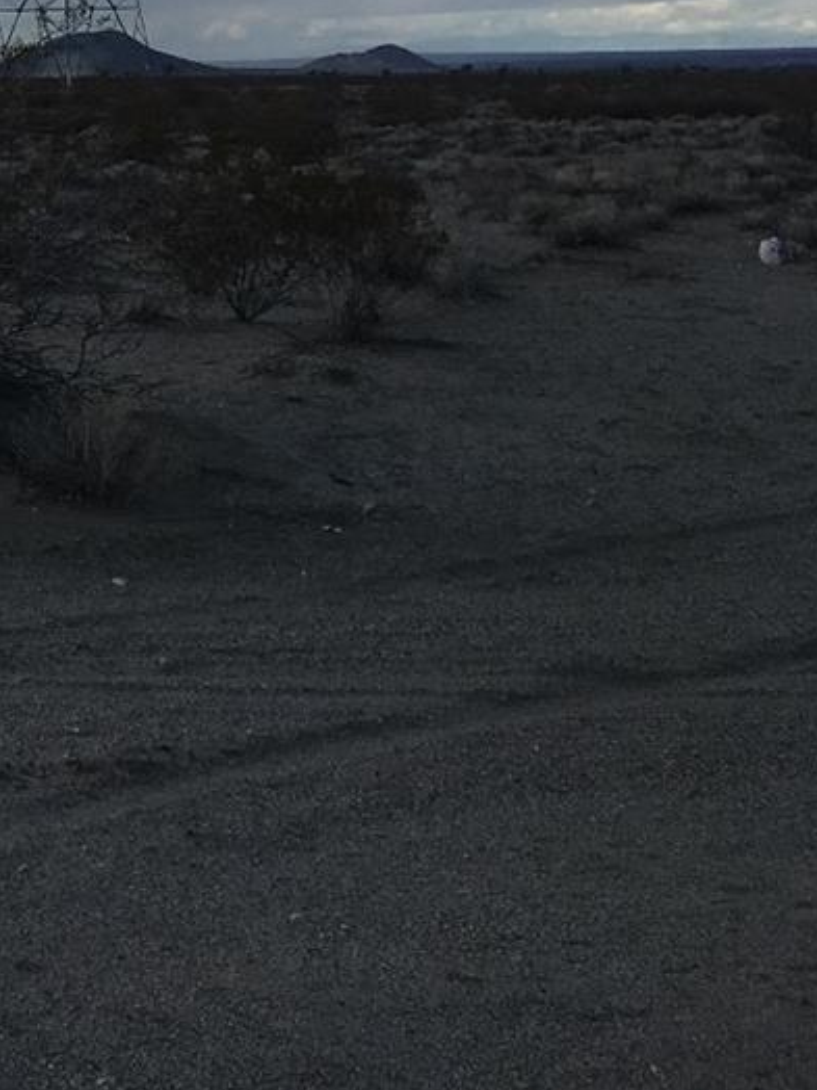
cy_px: -71
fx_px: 2612
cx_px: -674
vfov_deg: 22.4
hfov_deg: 15.3
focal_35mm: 83
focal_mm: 4.15
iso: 25
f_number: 2.2
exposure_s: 1/1261
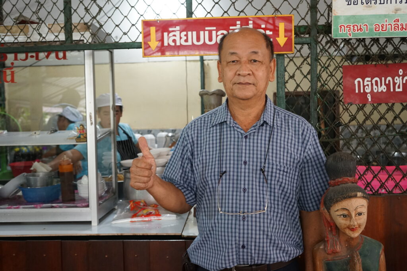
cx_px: 204
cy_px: 136
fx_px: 418
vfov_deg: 36.0
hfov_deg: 51.9
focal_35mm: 37
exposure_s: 1/50
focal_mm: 37
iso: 2000
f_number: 5.6
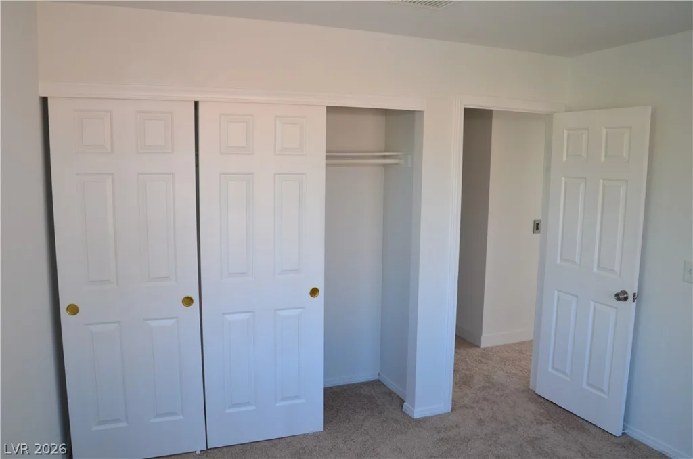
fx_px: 576
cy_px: 230
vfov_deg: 43.4
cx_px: 346
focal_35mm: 30
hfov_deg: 62.0
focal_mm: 20
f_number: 10
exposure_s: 1/60
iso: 400
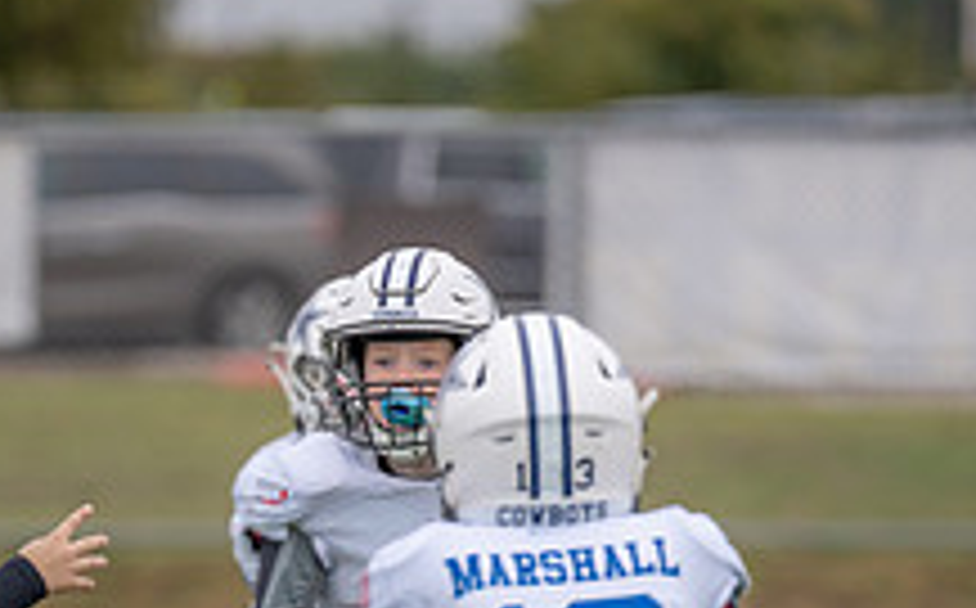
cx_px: 177
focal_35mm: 763
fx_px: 20269
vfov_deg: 1.7
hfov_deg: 2.8
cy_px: 793
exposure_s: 1/1250
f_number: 2.8
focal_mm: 200
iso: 200
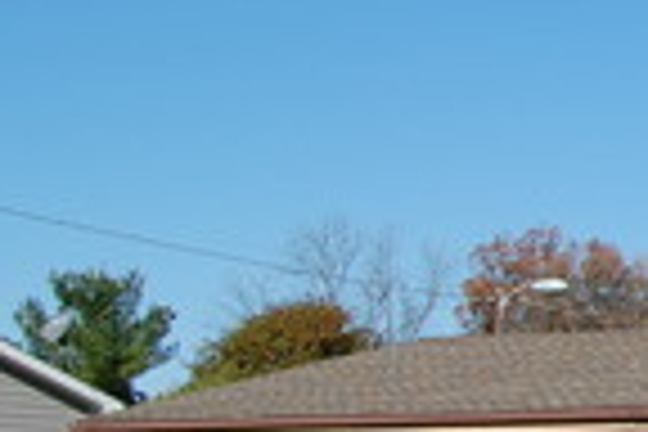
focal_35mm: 133
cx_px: 1282
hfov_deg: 13.3
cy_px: 176
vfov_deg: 10.3
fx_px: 2394
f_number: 10
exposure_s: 1/400
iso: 200
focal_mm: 20
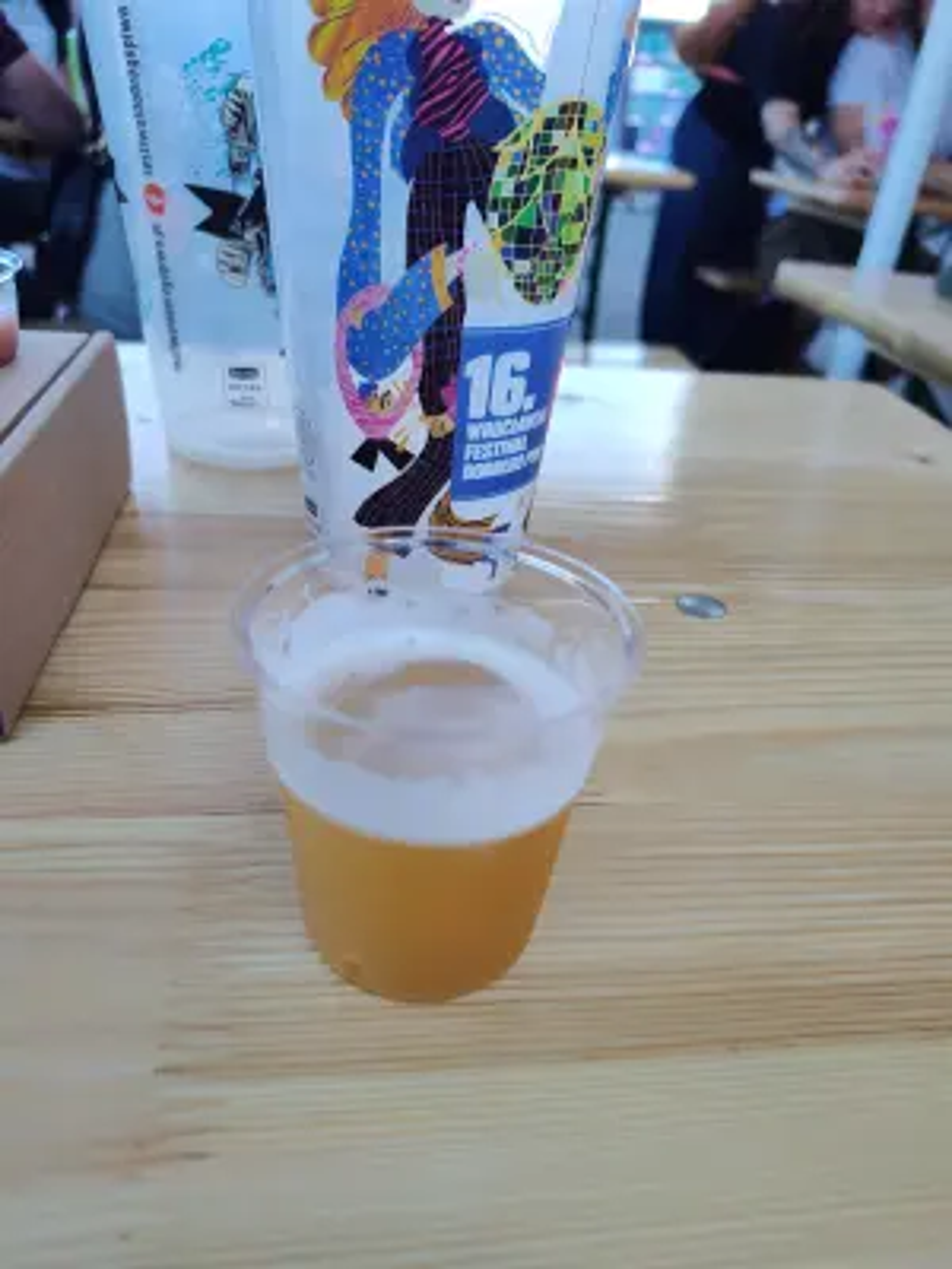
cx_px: 476
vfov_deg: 73.9
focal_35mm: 23
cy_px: 634
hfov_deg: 58.9
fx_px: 843
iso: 100
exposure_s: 1/292
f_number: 1.88
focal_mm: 5.56
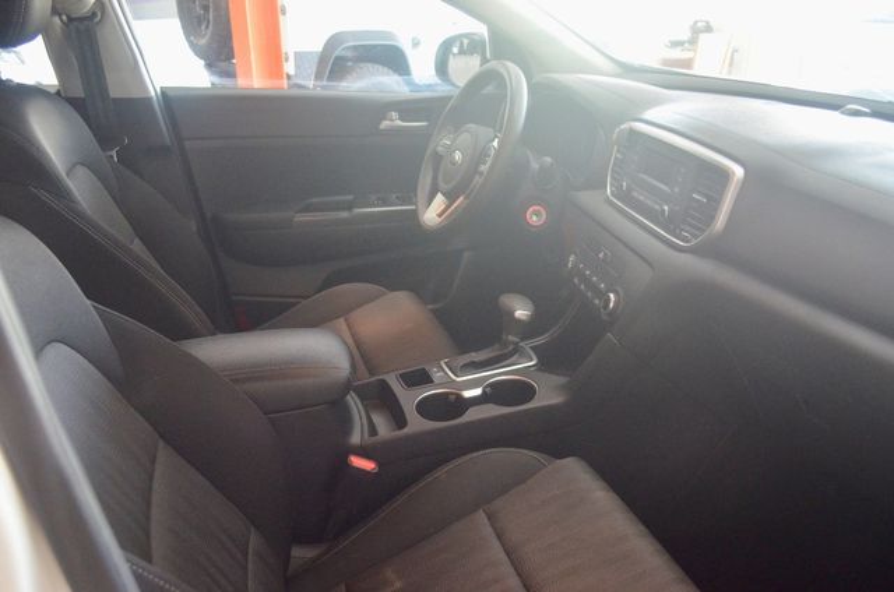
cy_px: 296
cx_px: 447
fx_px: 744
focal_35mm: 30
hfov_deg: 62.0
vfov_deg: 43.4
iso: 1800
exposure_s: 1/30
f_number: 3.8
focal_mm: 20
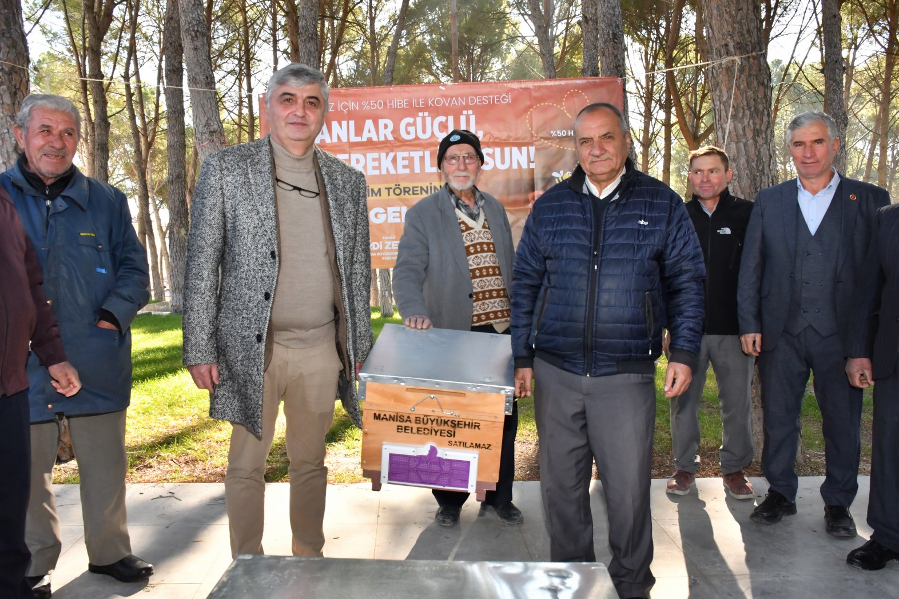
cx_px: 455
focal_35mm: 34
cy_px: 300
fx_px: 849
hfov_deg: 55.8
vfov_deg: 38.9
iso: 1250
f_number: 11
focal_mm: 22
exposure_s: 1/200
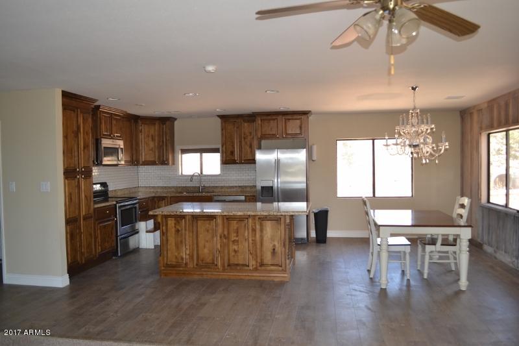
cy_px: 173
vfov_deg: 47.9
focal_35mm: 27
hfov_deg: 67.4
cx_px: 260
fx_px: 389
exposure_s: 1/125
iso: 280
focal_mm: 18
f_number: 4
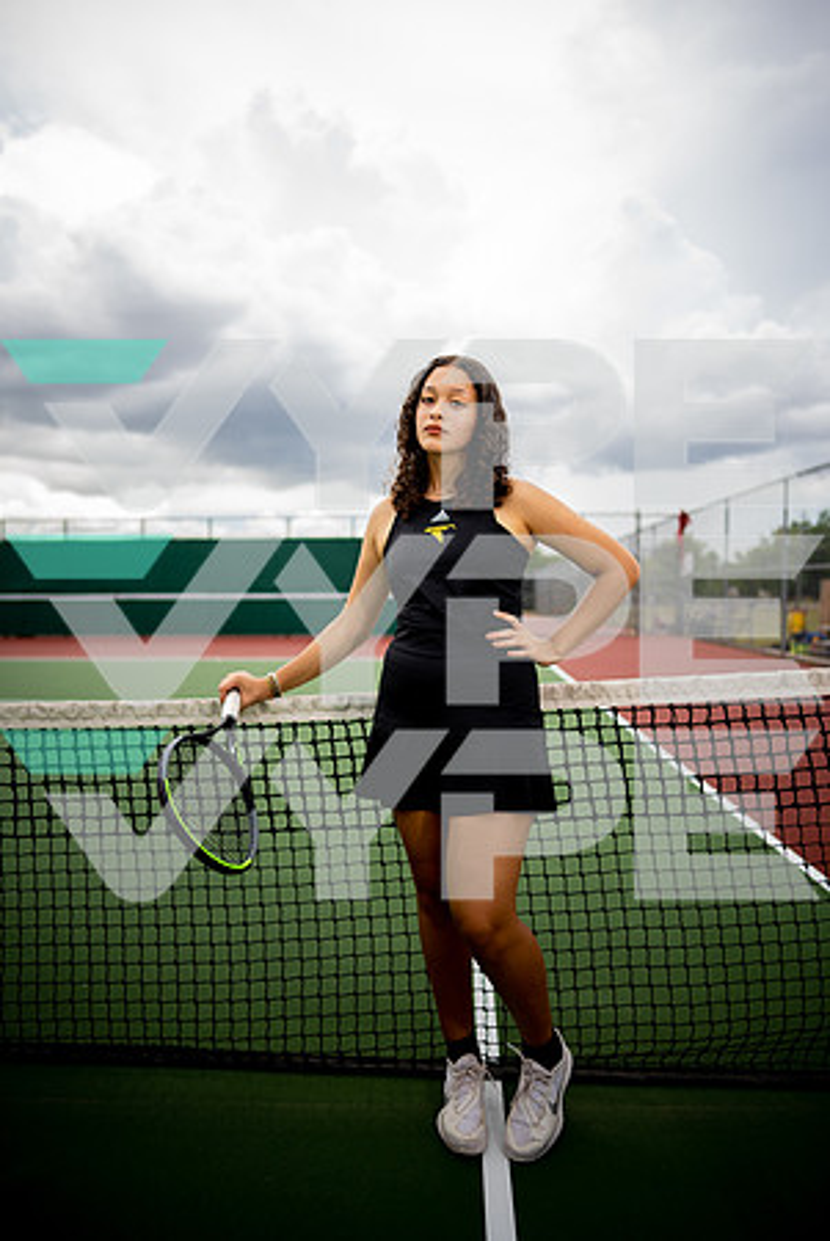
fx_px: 828
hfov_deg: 53.2
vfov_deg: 73.7
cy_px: 620
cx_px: 415
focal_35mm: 24
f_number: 1.4
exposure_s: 1/1000
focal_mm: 24
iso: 50
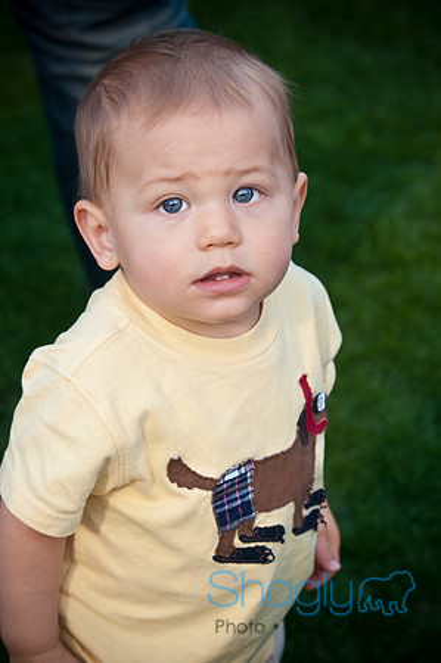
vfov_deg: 17.1
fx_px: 2210
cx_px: 220
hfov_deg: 11.4
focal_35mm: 120
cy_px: 332
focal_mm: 80
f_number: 5.6
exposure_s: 1/125
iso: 400
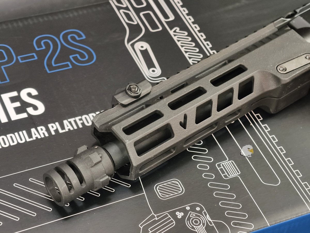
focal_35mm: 85
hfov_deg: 23.0
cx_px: 155
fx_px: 762
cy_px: 116
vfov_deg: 17.4
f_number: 2.67
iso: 853
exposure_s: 1/10
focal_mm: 22.48
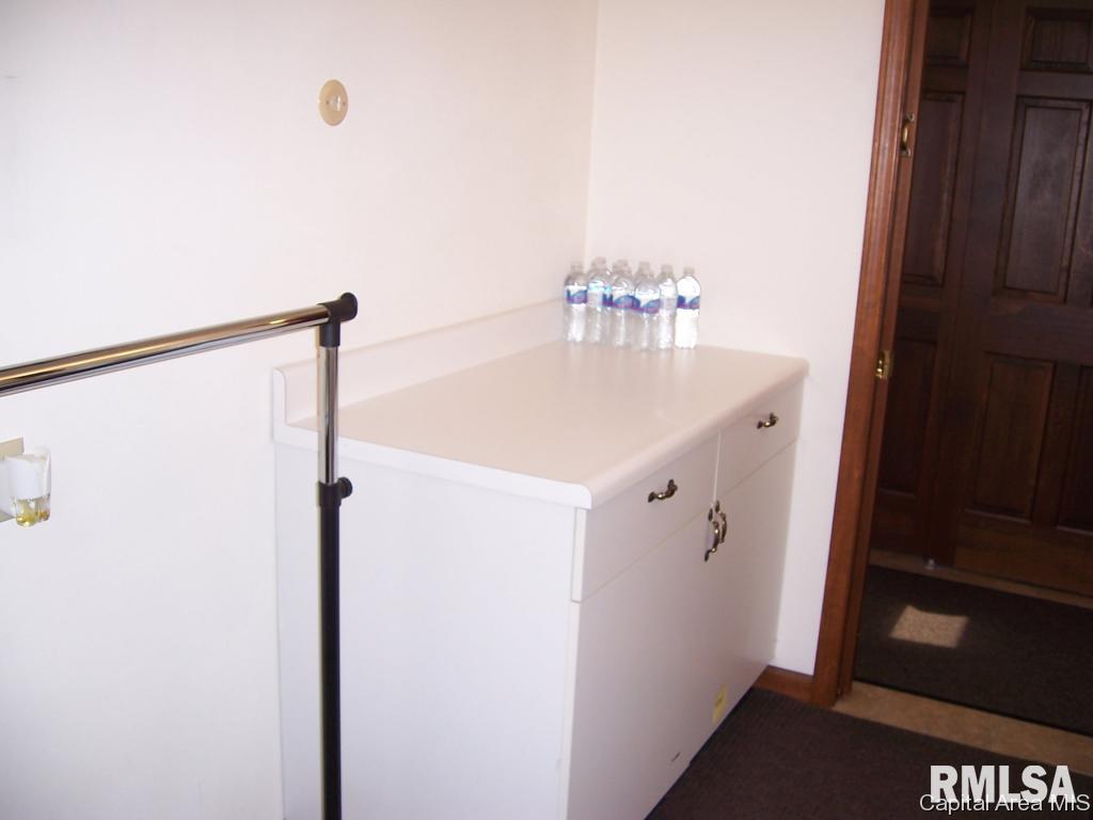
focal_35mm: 36
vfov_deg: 39.7
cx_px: 546
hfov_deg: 51.4
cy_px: 410
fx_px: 1137
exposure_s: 1/60
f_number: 3
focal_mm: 6
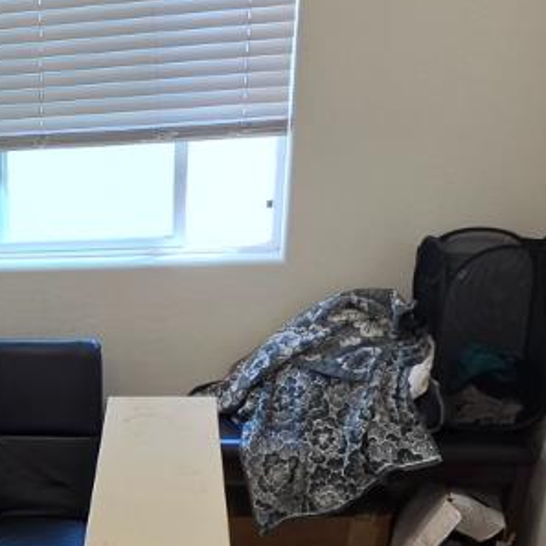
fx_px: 1035
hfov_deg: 26.4
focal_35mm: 58
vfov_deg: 28.2
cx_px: -105
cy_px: 512
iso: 50
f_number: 1.9
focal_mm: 2.2
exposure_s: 1/120
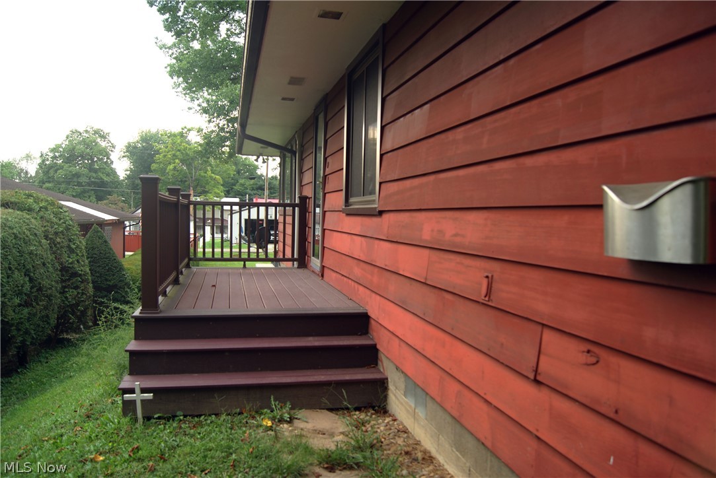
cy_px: 239
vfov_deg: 48.0
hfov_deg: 67.3
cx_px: 358
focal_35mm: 27
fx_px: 537
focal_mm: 18
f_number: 5
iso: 100
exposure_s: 1/50
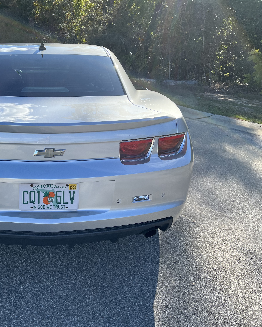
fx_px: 330
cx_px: 48
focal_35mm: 34
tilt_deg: -20.1
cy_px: 164
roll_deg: -0.2
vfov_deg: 52.8
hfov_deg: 41.3
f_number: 1.5
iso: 50
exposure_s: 1/1724
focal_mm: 5.7
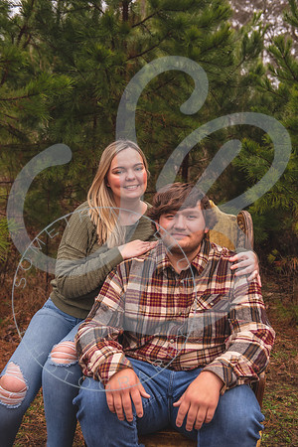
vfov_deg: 41.1
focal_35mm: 48
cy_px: 224
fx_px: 596
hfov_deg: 28.1
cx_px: 149
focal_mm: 48
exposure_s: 1/160
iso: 200
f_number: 5.6
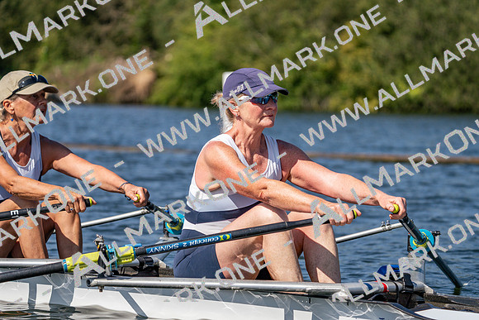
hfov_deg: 10.3
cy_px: 160
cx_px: 240
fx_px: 2662
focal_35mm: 200
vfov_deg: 6.9
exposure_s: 1/2000
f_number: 5.6
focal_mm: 200
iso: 200
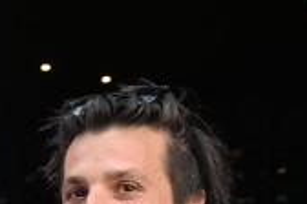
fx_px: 1194
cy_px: 375
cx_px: -148
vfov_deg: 9.3
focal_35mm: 140
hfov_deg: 13.8
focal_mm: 34
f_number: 4.5
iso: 800
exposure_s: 1/320
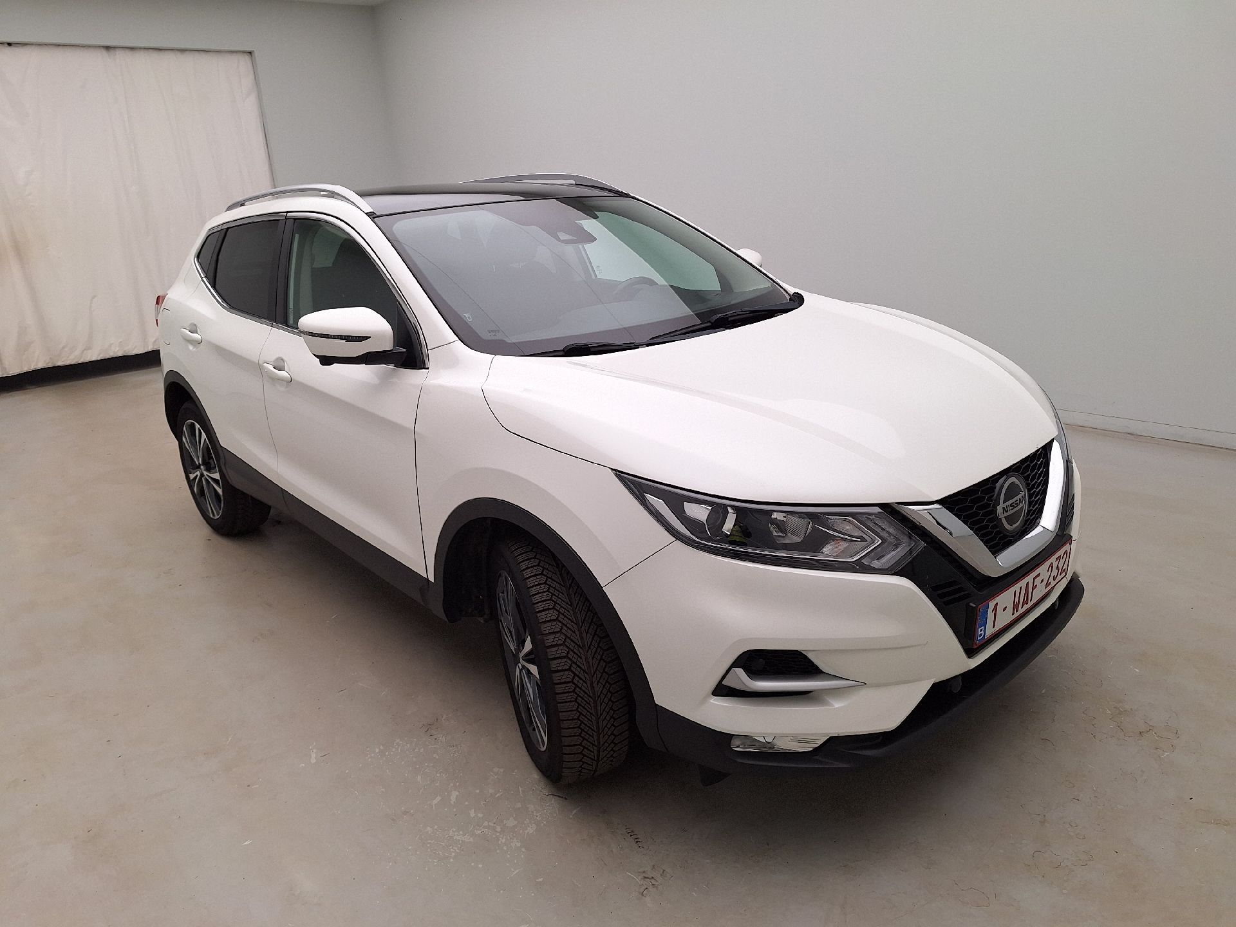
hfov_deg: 73.9
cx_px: 618
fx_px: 821
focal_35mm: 23
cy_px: 464
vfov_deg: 58.9
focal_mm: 5.54
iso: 40
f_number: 1.8
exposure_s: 1/148
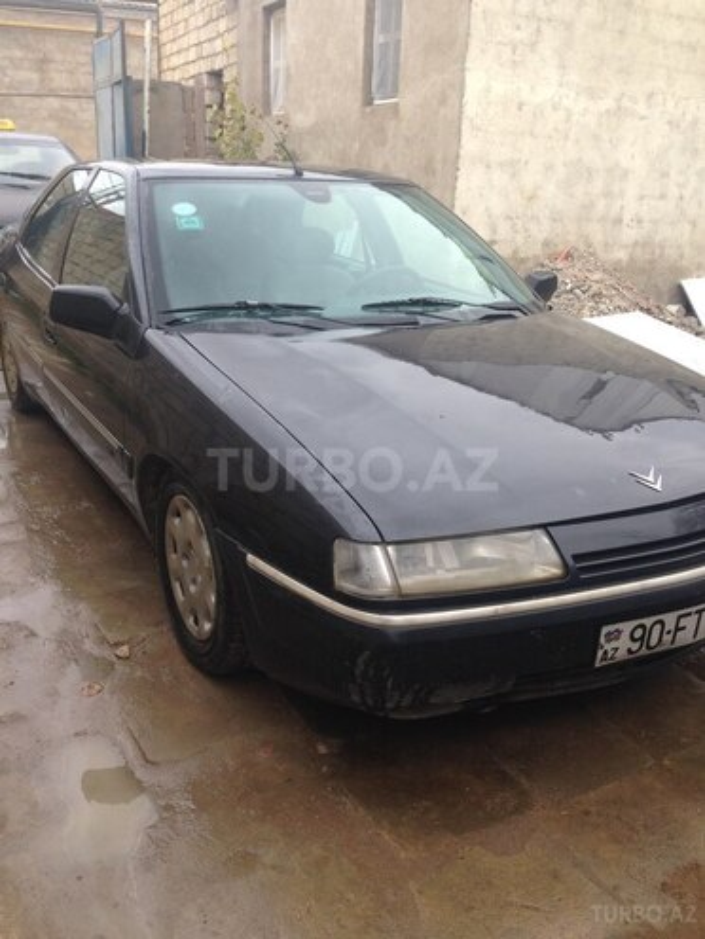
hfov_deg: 42.9
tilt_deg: -18.3
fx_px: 896
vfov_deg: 55.4
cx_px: 352
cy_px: 470
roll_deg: +0.2
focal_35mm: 33
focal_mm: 4.12
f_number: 2.4
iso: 64
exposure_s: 1/120
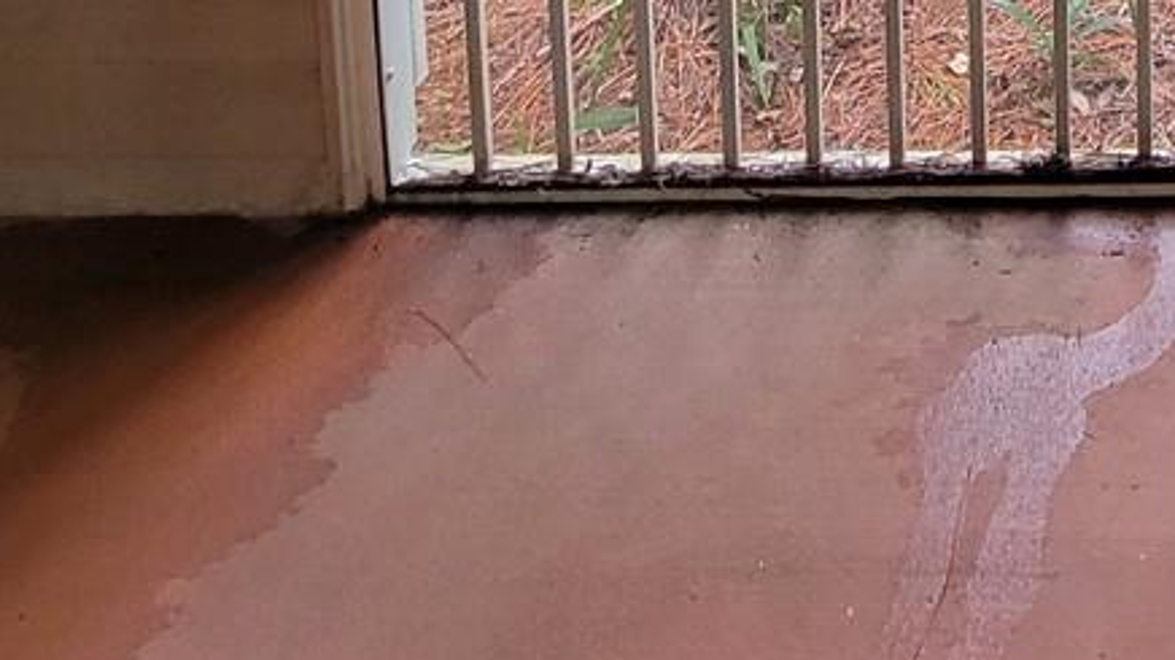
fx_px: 1620
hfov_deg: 33.9
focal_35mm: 52
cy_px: -840
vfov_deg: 15.4
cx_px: 1334
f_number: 2.2
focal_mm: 2.2
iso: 160
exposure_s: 1/60
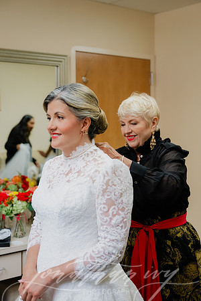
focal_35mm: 49
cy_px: 150
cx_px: 100
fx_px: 410
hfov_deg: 27.5
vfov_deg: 40.3
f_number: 2.8
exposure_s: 1/500
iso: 1600
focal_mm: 49
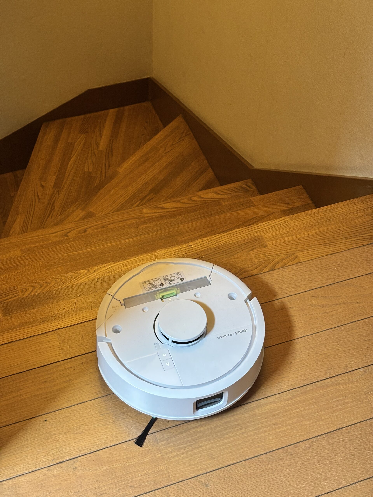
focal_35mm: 52
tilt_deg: -50.7
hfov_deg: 28.0
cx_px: 186
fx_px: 747
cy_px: 248
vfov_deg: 36.8
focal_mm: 5.96
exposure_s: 1/33
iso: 160
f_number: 1.6
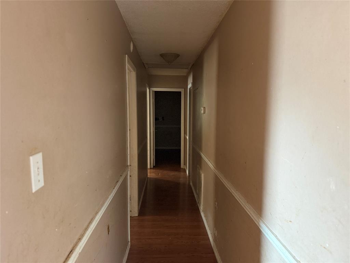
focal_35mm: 24
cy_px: 132
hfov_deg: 71.6
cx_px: 175
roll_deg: +0.1
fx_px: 243
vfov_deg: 56.8
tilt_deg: -5.0
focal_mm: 6.76
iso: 800
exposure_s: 1/35
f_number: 1.78
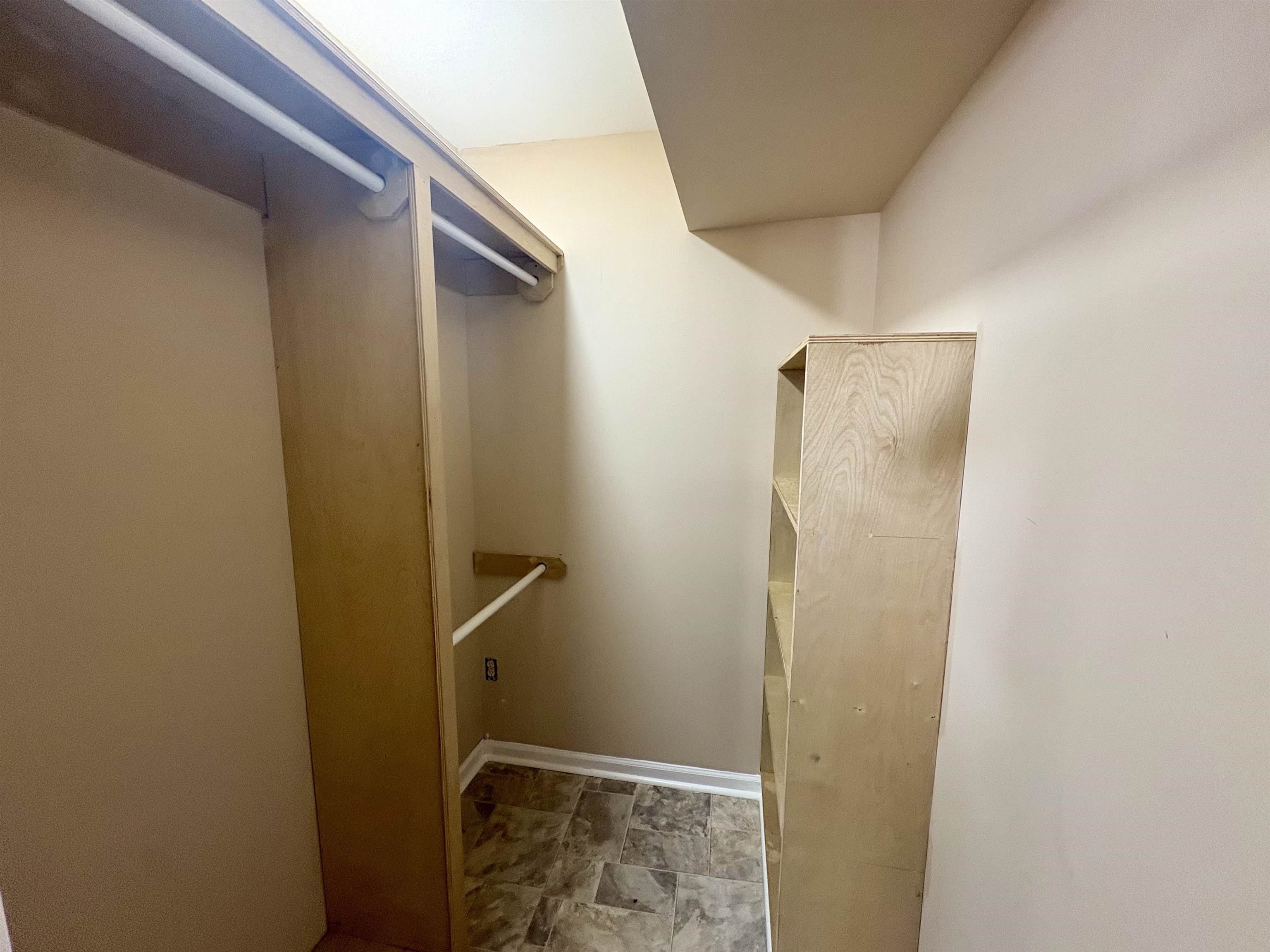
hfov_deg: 102.1
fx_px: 514
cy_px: 476
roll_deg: -0.1
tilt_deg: -5.5
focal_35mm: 14
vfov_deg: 85.7
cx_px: 635
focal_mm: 2.22
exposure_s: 1/60
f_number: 2.2
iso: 250
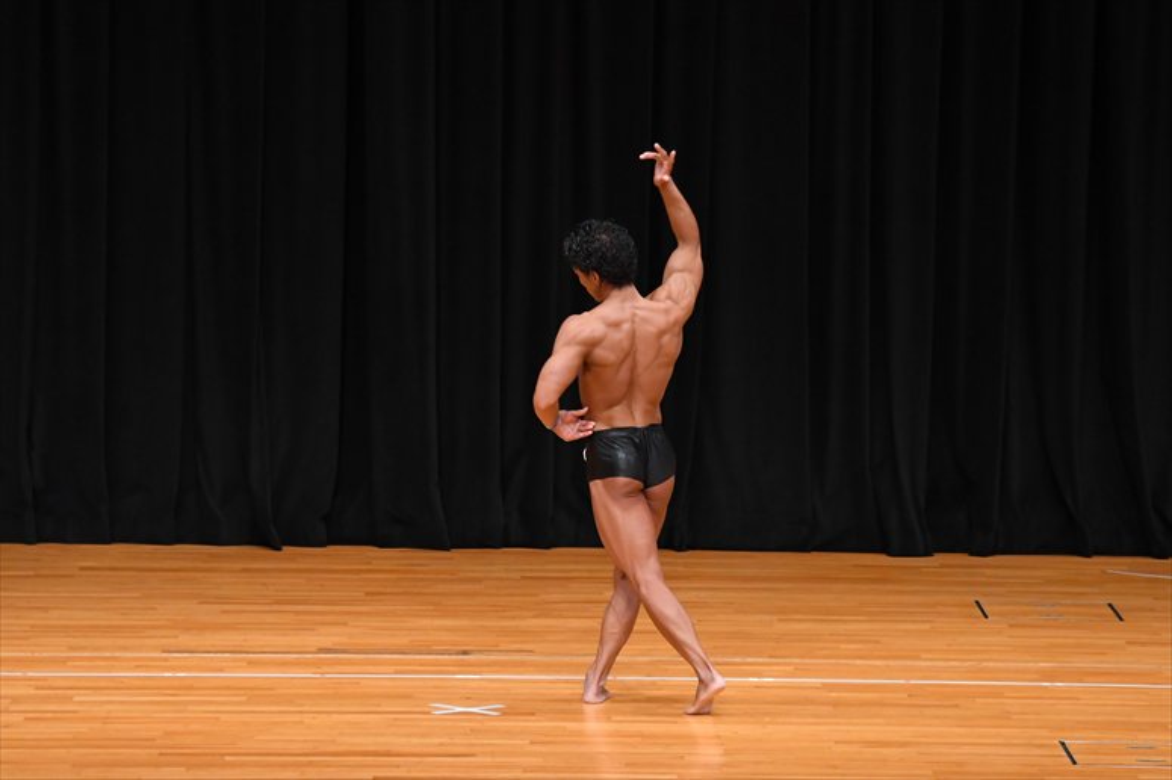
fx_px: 6573
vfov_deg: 6.8
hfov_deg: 10.2
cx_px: 586
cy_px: 390
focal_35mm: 202
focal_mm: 135
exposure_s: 1/400
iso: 3200
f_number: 5.6
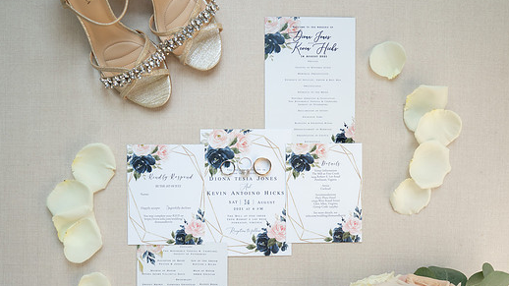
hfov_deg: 48.4
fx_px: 567
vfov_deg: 28.2
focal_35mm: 42
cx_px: 244
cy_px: 186
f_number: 4
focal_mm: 35
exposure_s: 1/200
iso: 1000
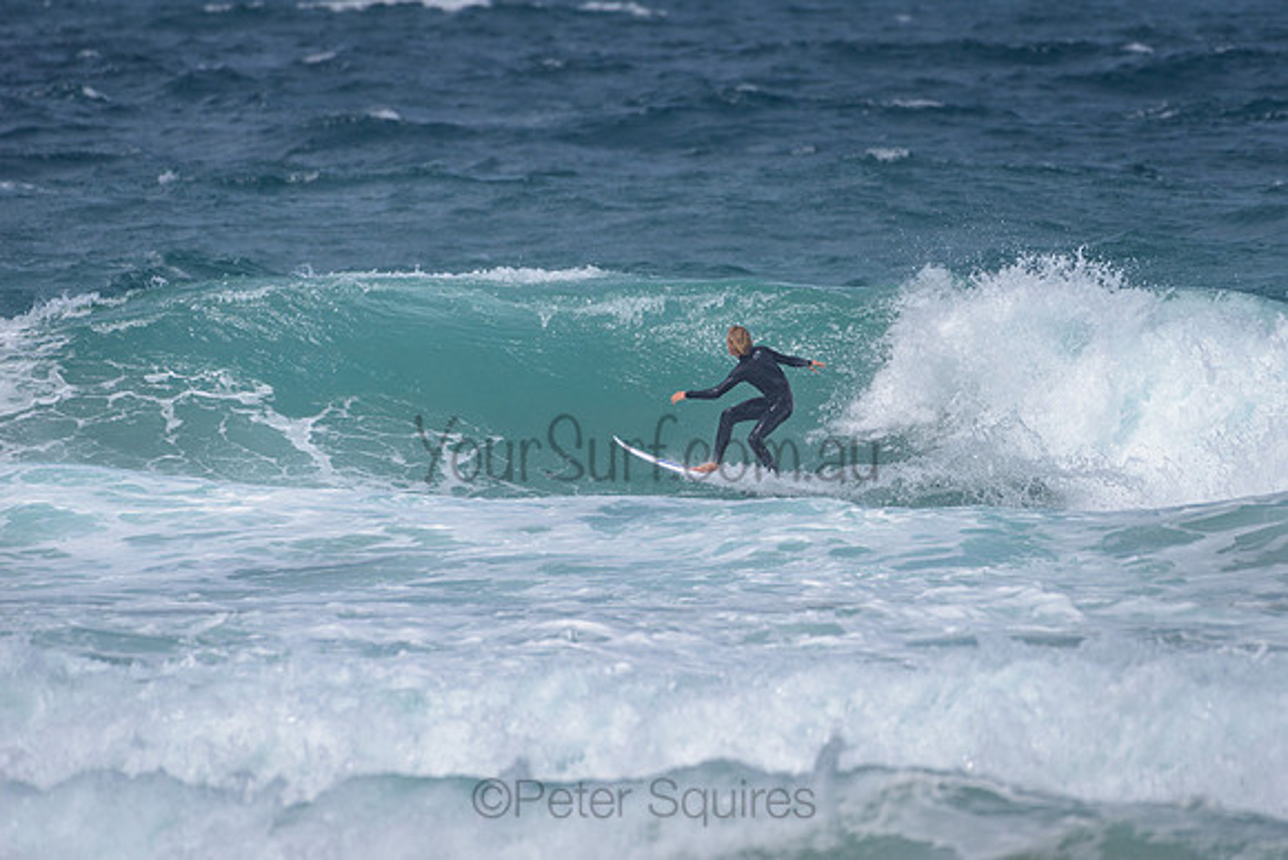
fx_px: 21948
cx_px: 790
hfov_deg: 3.4
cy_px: 410
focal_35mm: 613
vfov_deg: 2.2
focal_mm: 500
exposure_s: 1/2000
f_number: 5.6
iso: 100
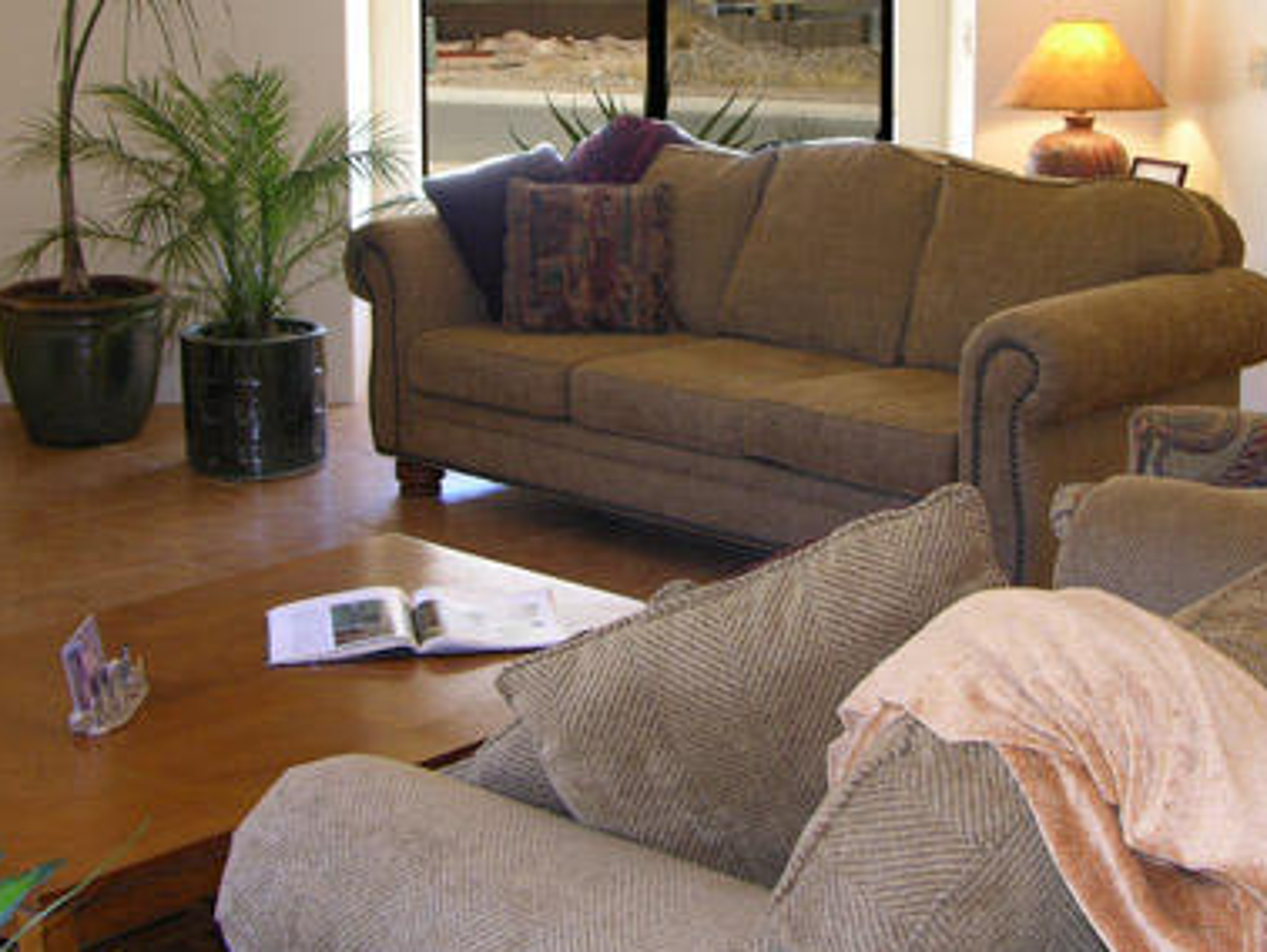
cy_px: 278
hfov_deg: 32.1
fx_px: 2197
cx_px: 731
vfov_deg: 24.3
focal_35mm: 60
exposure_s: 1/8
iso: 50
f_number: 4
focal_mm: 8.9
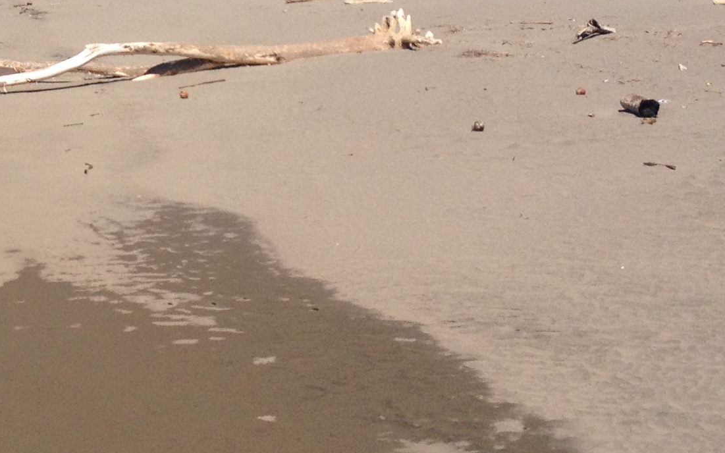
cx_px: -34
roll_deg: +0.9
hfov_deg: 18.4
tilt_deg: -3.2
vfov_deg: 11.6
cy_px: -96
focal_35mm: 110
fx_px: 2173
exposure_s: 1/2513
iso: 50
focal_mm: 4.28
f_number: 2.4
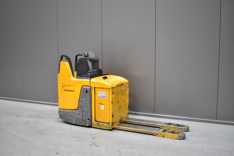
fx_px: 224
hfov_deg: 55.1
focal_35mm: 34
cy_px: 78
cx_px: 117
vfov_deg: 38.4
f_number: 4.5
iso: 1250
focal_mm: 23
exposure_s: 1/60
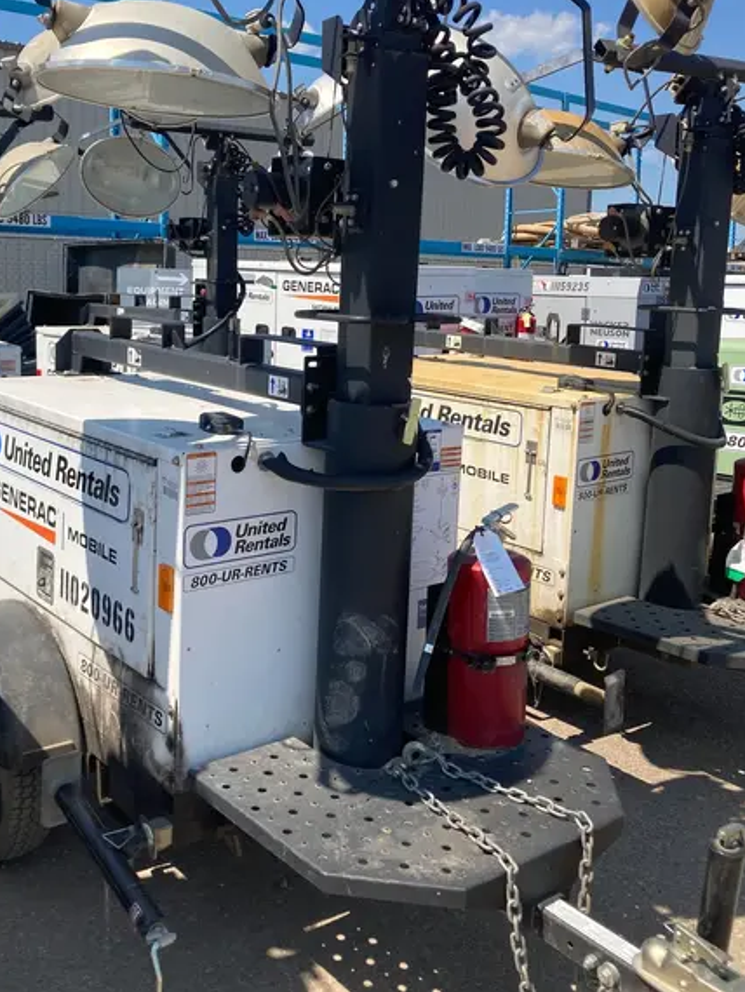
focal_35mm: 36
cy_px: 422
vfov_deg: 51.1
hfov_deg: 39.4
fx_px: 1032
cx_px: 272
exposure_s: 1/1845
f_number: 1.8
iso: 20
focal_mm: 3.99
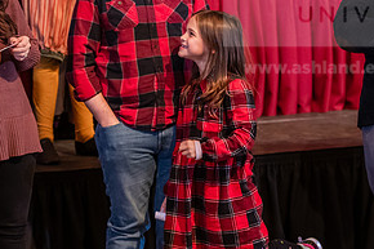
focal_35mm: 140
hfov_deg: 14.7
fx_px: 1454
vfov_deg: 9.8
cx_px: 184
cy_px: 95
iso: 2500
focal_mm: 70
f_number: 2.8
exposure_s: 1/200
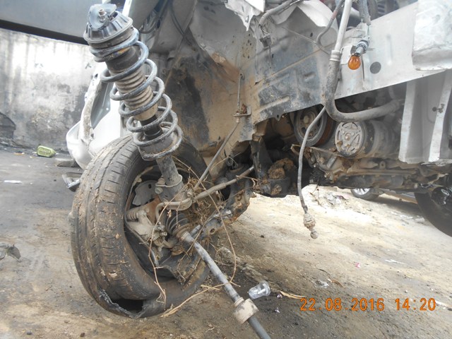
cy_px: 170
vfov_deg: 53.1
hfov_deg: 67.3
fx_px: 339
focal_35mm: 26
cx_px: 226
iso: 80
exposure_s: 1/80
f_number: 3.2
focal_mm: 4.6
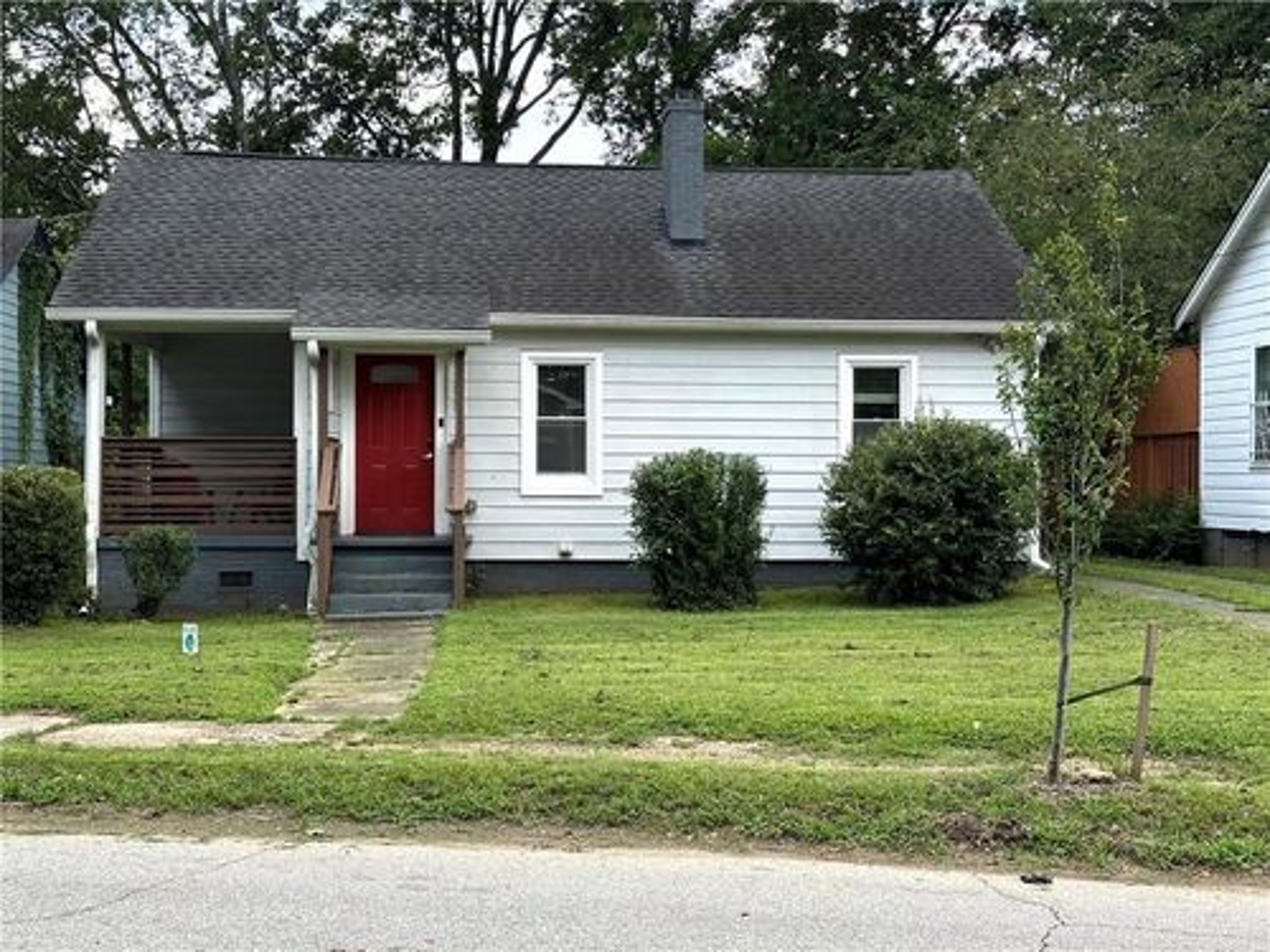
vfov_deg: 30.3
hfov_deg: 39.7
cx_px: 635
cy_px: 476
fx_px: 1761
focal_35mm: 48
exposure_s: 1/615
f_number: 1.78
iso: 64
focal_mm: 6.86
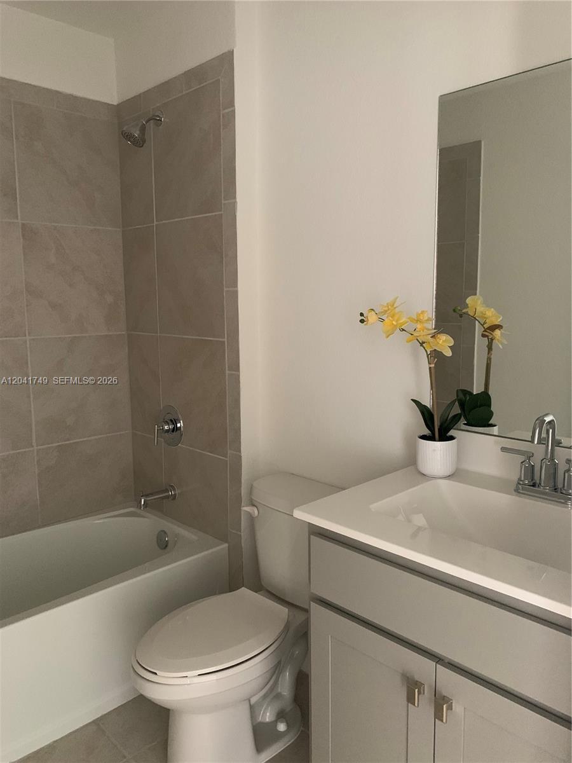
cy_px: 382
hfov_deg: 53.1
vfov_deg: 67.3
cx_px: 286
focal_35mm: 26
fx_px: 573
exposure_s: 1/31
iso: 400
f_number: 1.8
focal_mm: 4.25
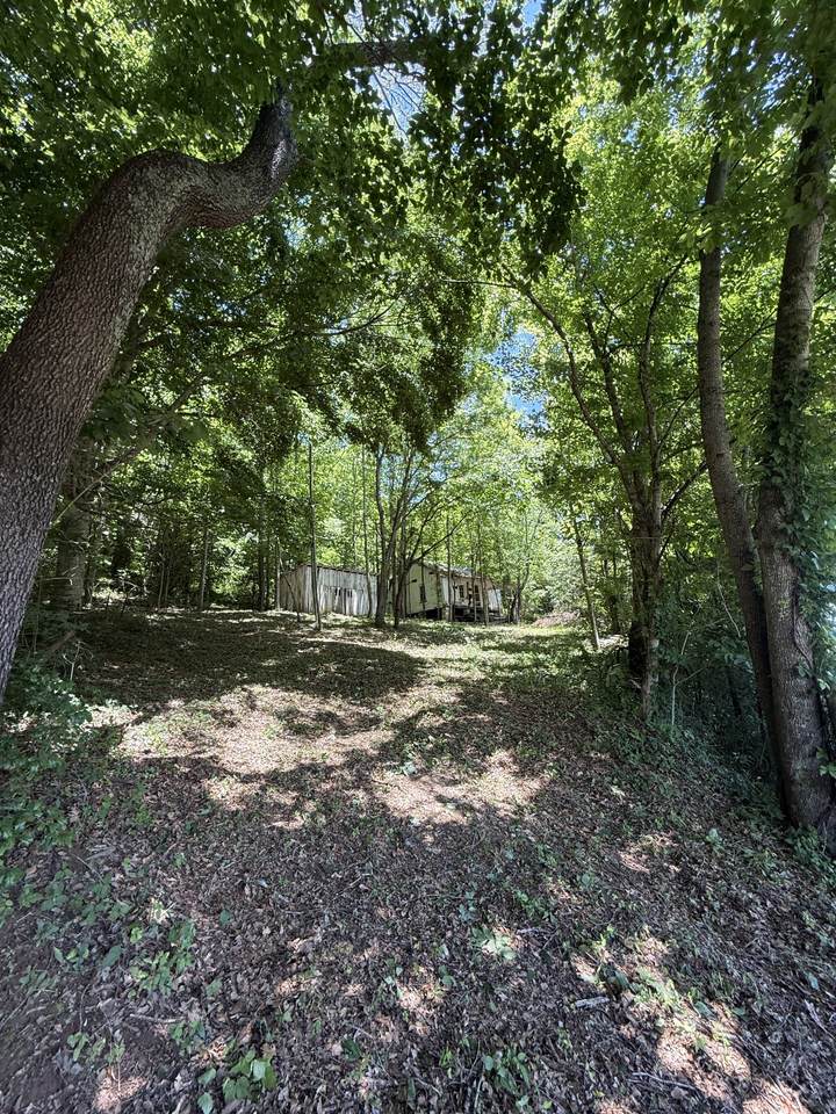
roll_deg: +2.8
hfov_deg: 85.7
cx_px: 418
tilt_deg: +13.4
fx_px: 451
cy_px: 557
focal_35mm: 14
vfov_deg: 102.1
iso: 64
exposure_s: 1/107
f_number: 2.2
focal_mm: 2.22
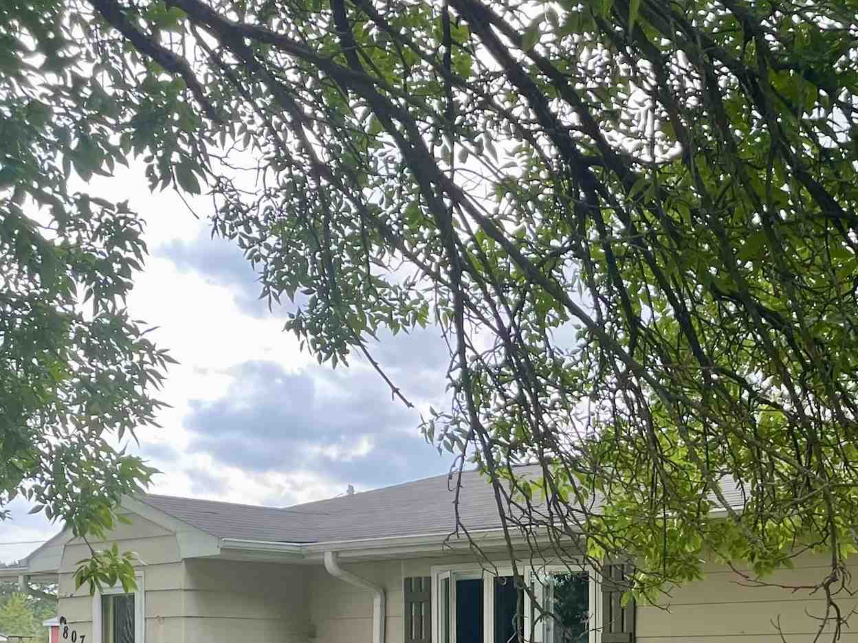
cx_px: 671
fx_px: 1586
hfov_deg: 29.7
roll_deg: +0.0
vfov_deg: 21.8
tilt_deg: -0.2
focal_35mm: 64
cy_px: 702
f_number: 1.6
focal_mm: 4.2
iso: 32
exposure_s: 1/875
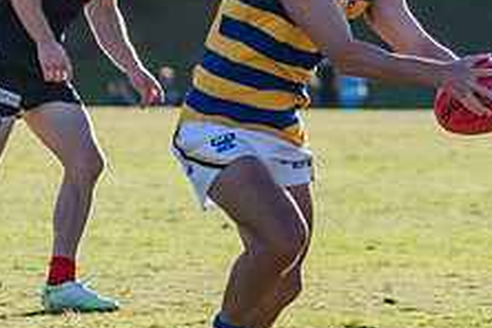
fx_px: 8008
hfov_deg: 3.5
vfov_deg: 2.3
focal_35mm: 586
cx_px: 197
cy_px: -19
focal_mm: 190
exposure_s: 1/2000
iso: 1000
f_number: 6.3
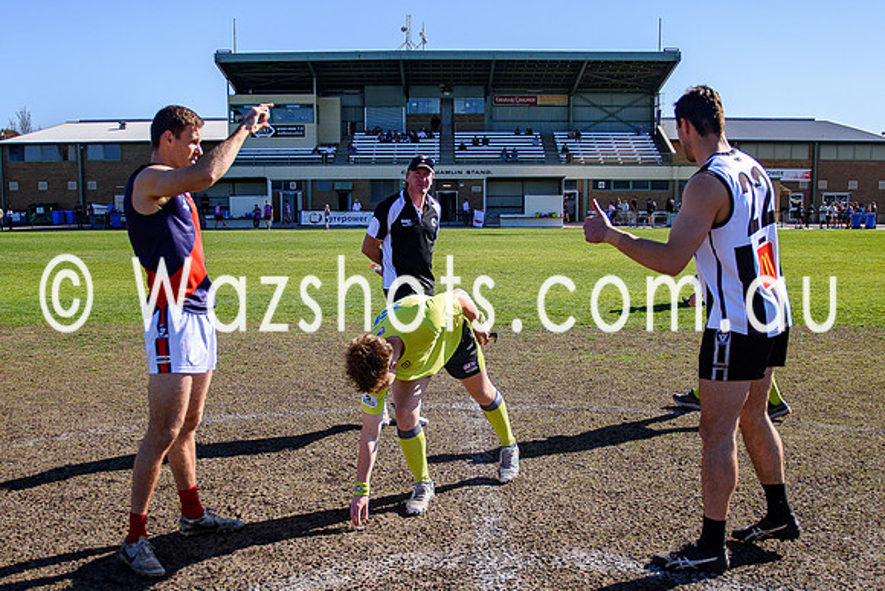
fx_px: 1005
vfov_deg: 32.7
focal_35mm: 41
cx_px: 433
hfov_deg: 47.5
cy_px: 348
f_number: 2.8
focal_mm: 18
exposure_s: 1/1600
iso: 110
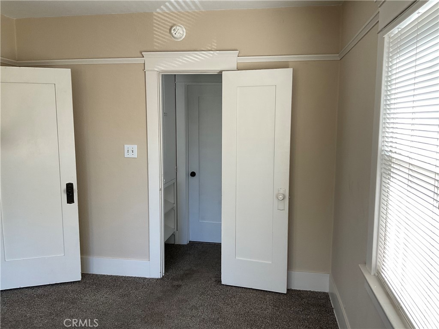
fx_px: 368
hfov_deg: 61.7
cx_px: 220
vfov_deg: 48.2
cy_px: 164
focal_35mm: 29
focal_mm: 3
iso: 64
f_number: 1.8
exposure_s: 1/120
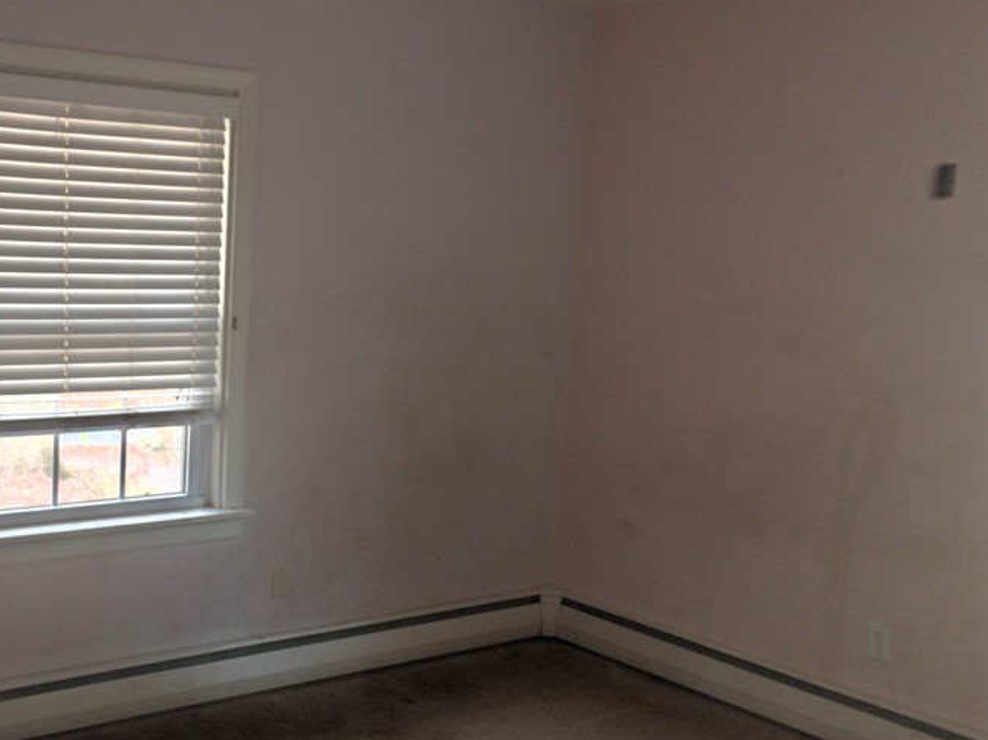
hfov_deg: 40.5
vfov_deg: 31.4
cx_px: 298
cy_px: 425
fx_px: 1312
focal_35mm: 46
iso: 250
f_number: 2
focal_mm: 4
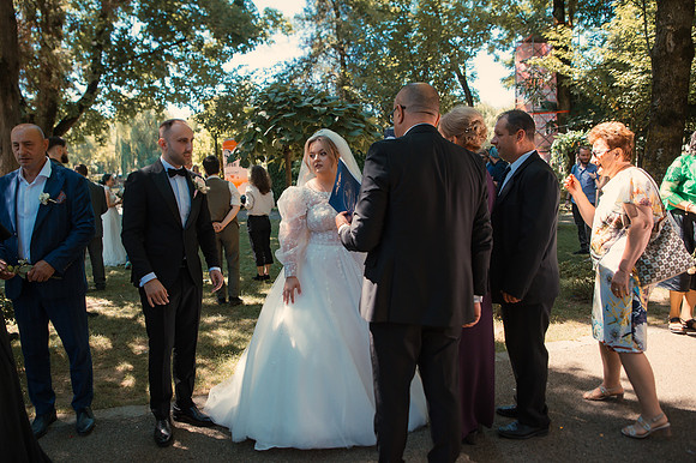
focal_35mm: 26
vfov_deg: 49.5
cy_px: 212
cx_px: 319
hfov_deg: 69.4
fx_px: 502
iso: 500
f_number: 3.5
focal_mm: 24
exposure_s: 1/500
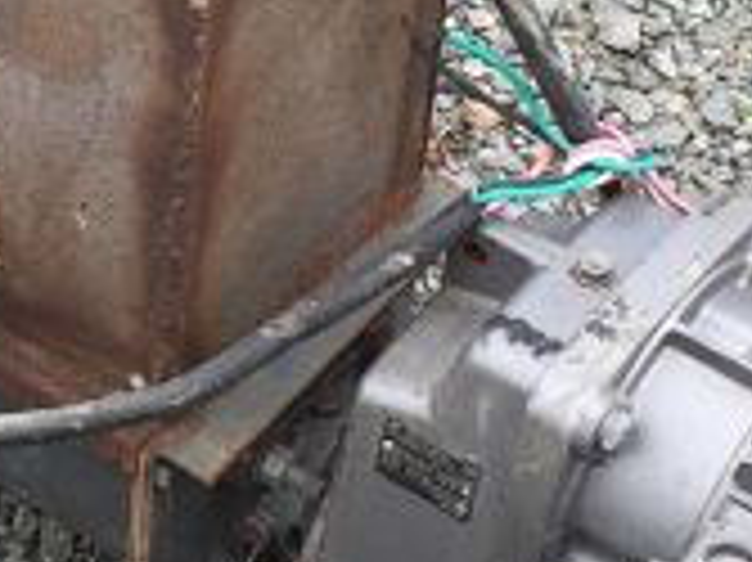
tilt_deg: -44.5
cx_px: -338
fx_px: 3777
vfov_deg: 8.5
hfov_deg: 11.0
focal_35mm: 174
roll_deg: +1.6
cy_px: 81
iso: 40
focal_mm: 4.15
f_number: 2.2
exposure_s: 1/120
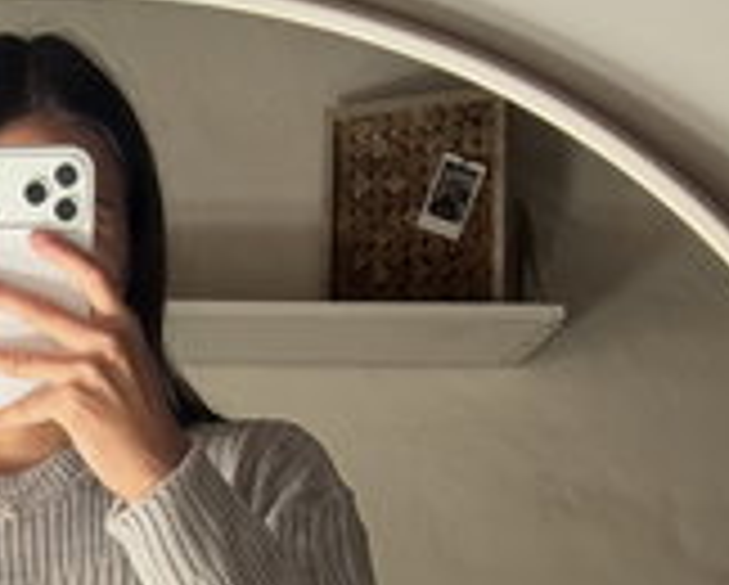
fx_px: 3327
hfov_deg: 12.2
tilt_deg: -22.6
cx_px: -148
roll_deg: -1.2
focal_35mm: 154
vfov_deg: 9.8
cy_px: 785
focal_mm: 6.76
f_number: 1.78
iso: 50
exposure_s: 1/121
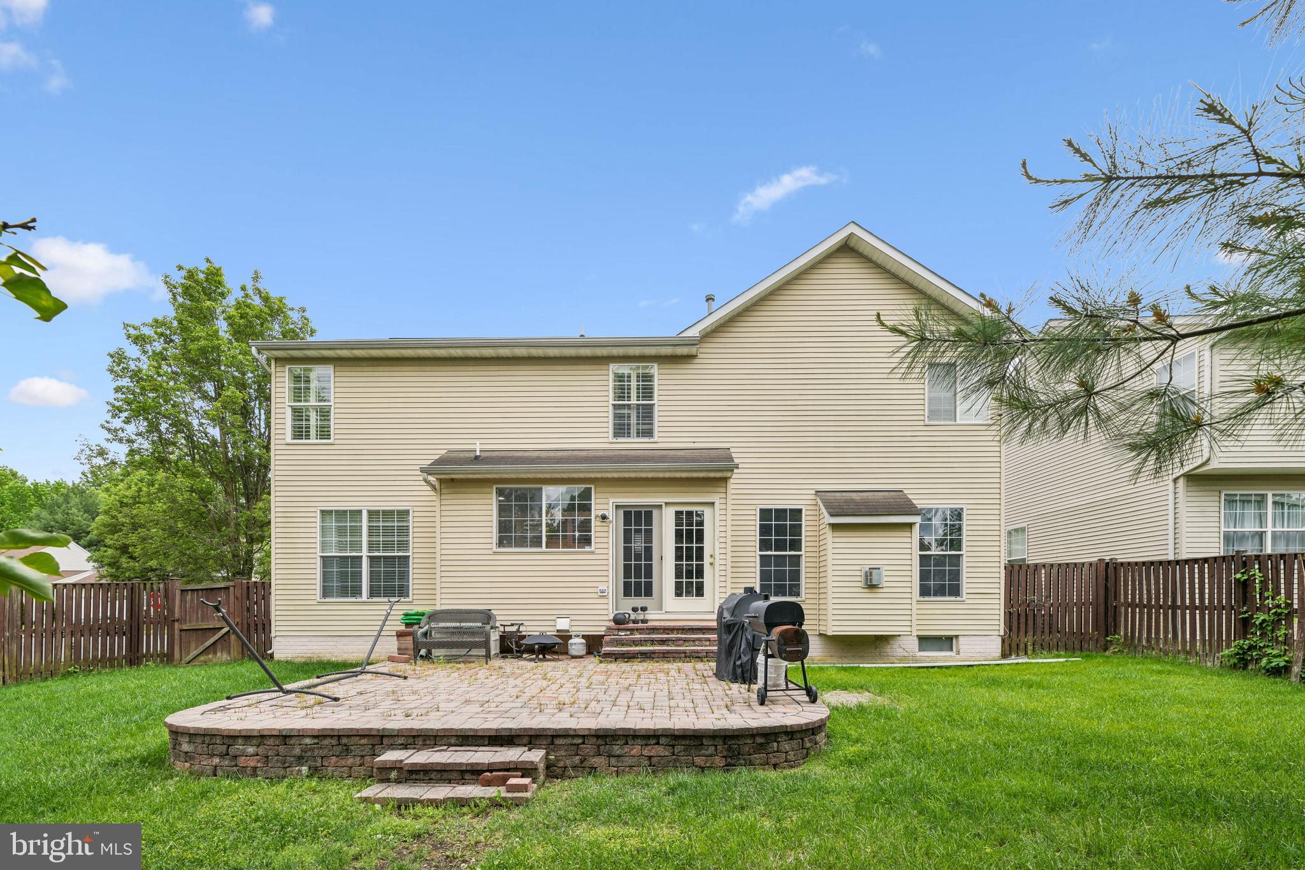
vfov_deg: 81.2
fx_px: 507
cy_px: 435
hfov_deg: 104.3
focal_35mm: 14
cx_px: 652
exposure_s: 1/160
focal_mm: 14
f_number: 8
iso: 100
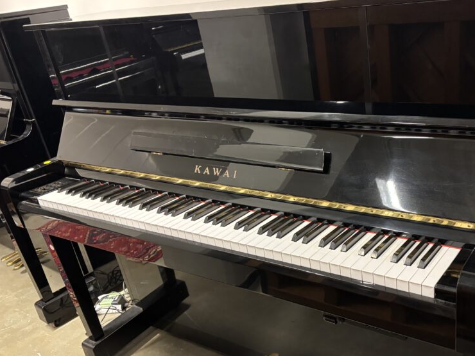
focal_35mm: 36
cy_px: 216
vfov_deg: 39.5
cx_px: 315
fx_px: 494
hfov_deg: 50.5
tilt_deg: -26.0
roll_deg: +7.1
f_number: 1.6
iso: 400
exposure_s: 1/33
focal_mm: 5.96
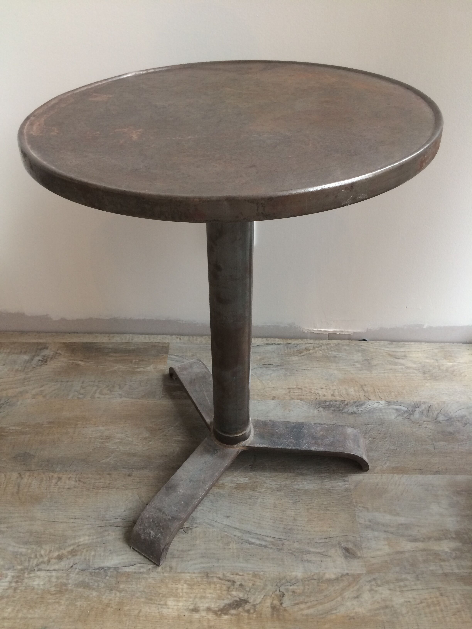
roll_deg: +0.4
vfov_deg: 61.7
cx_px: 236
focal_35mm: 29
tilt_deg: -38.5
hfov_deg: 48.2
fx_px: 527
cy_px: 314
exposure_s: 1/33
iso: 125
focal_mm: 4.15
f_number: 2.2
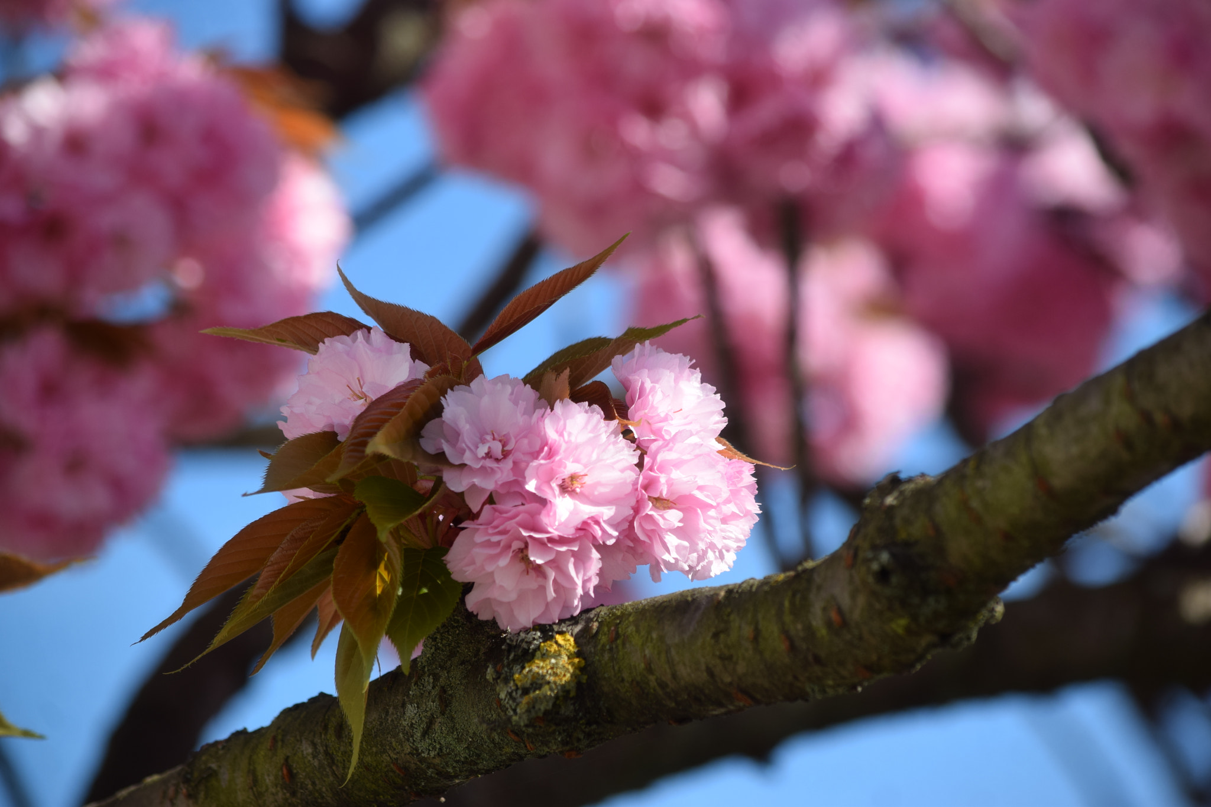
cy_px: 404
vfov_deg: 5.9
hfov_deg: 8.9
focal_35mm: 232
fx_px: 7820
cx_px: 606
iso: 200
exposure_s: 1/800
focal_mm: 155
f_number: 7.1
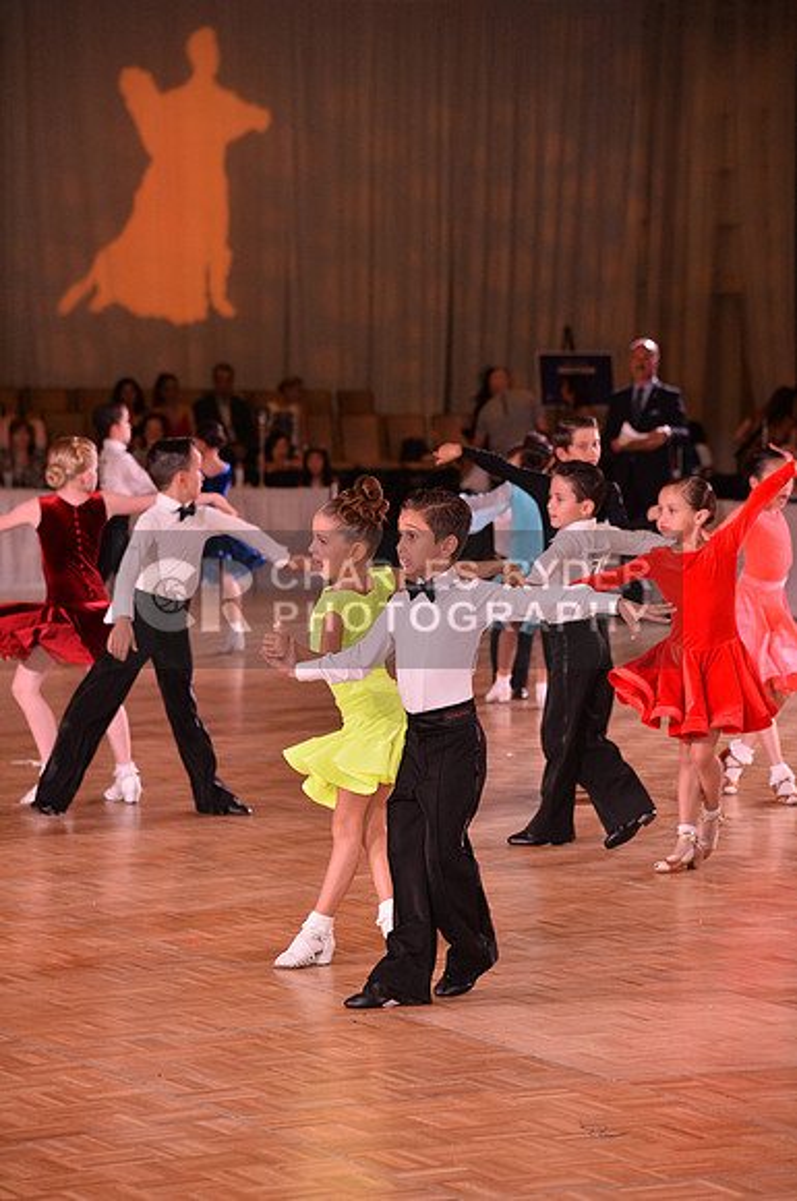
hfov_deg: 11.4
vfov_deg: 17.1
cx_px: 398
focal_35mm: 120
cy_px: 600
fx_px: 3997
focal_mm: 120
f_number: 5
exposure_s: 1/250
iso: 1600
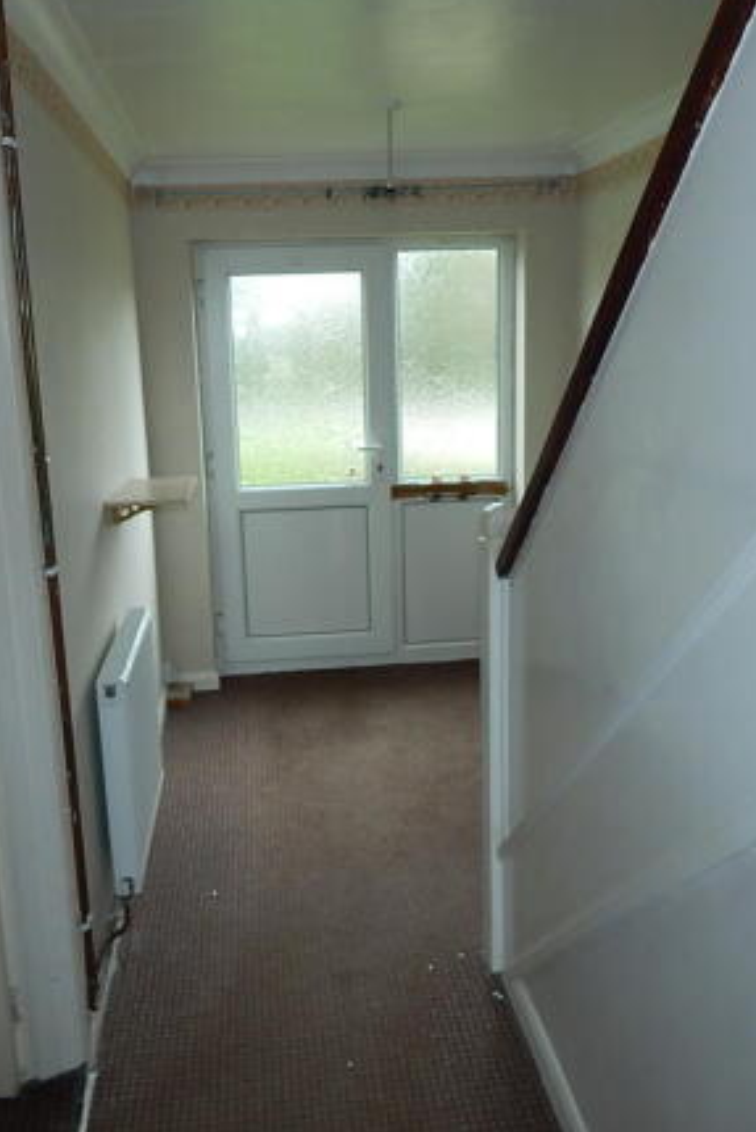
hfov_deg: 42.3
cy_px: 559
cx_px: 333
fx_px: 976
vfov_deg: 60.3
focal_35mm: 31
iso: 125
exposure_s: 1/30
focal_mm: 4
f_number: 3
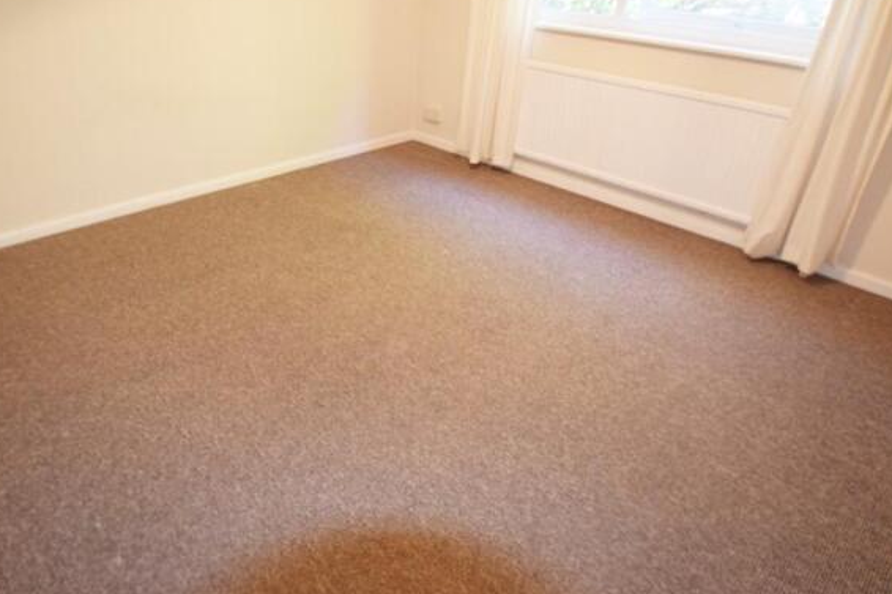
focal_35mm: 23
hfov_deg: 76.8
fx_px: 559
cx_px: 393
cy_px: 270
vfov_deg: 55.9
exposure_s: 1/60
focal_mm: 13
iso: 1100
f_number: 3.8
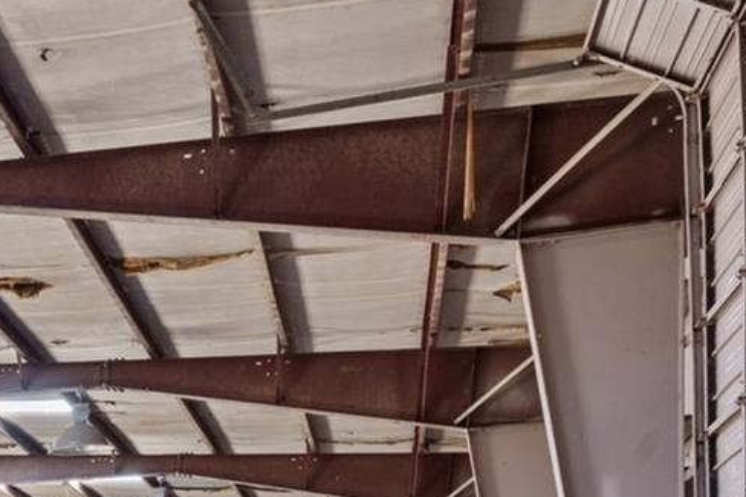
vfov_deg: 17.0
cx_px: -456
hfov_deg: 21.7
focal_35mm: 73
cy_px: 734
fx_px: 1512
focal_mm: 22
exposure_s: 1/3
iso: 400
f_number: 10
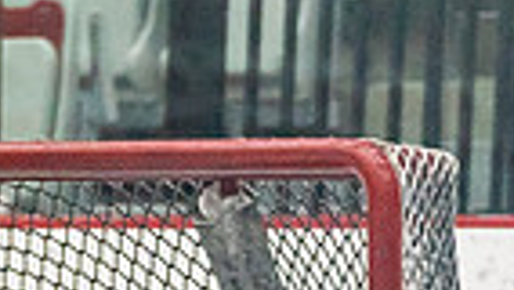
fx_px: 11262
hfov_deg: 2.6
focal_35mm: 826
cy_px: 742
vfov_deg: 1.5
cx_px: -28
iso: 3200
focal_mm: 134
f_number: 2.8
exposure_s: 1/1250
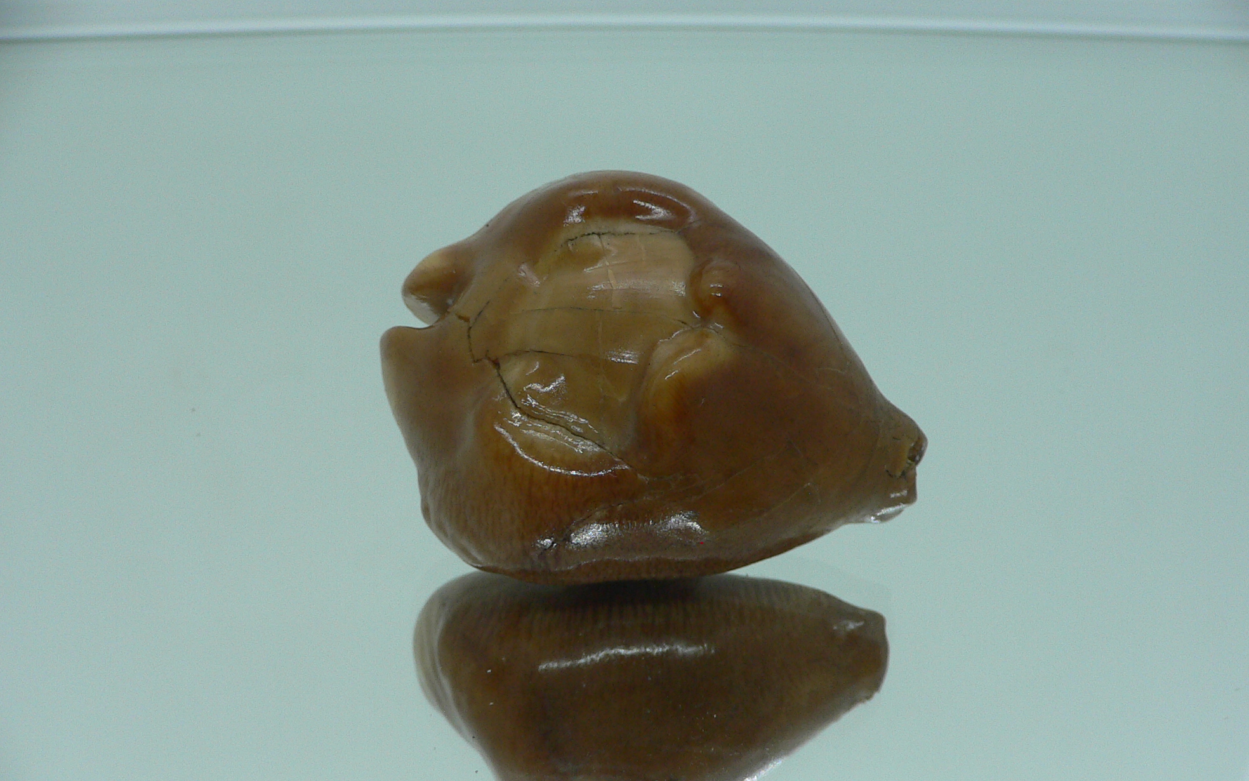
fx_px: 1293
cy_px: 448
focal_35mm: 38
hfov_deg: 51.5
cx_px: 630
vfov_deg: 33.5
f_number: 2.8
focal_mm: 4.6
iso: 100
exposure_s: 1/60
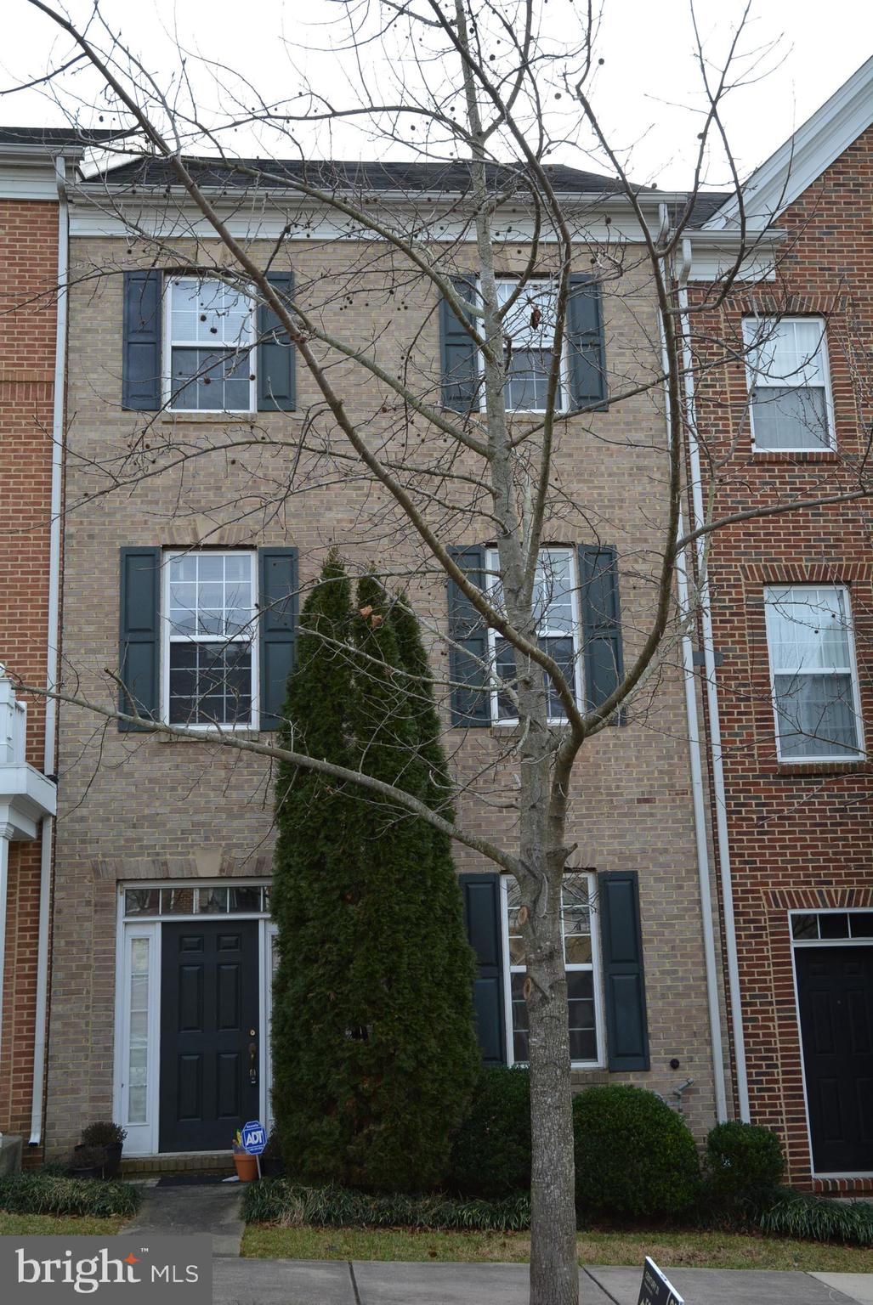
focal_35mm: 39
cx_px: 436
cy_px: 652
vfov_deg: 49.5
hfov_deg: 34.3
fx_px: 1416
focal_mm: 26
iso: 200
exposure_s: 1/160
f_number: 6.3
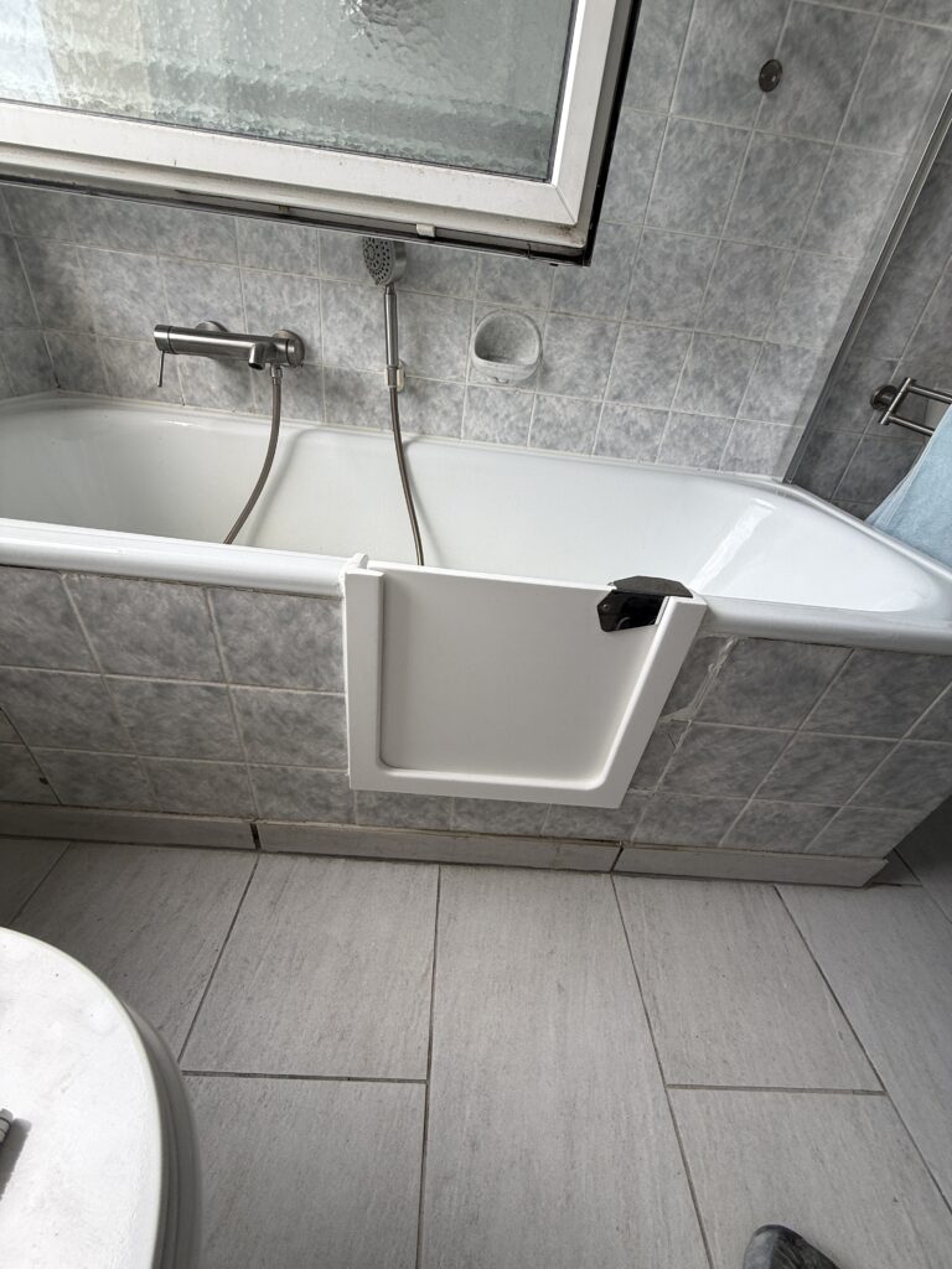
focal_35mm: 14
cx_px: 476
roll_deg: -8.1
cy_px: 634
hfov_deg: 85.7
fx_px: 513
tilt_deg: -31.7
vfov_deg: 102.1
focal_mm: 2.22
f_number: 2.2
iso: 50
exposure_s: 1/140
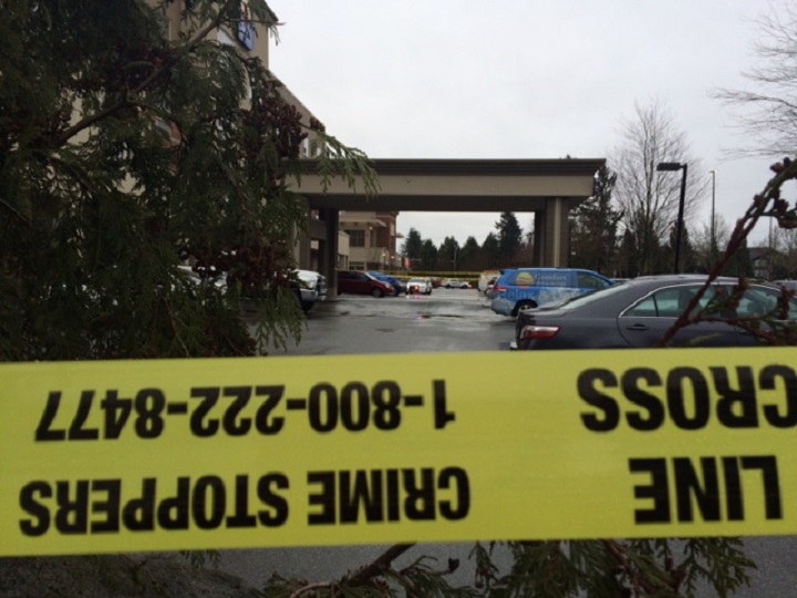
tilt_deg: -1.7
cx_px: 398
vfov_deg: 48.2
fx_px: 668
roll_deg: -1.3
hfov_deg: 61.7
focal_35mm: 29
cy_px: 299
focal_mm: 4.15
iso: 32
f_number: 2.2
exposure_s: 1/631
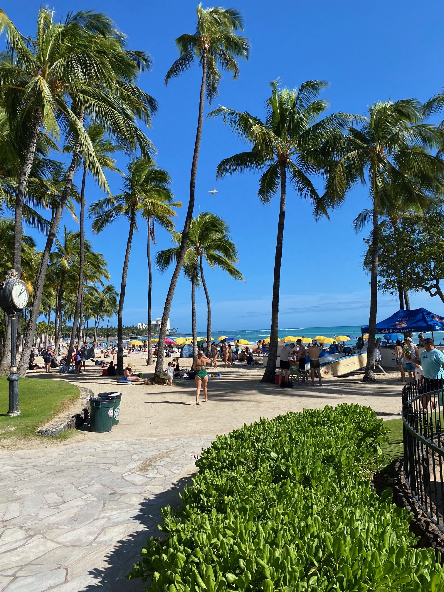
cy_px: 296
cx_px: 222
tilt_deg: +5.9
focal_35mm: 26
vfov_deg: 67.3
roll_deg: +2.6
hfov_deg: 53.1
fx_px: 445
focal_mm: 4.25
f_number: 1.8
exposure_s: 1/2817
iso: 32
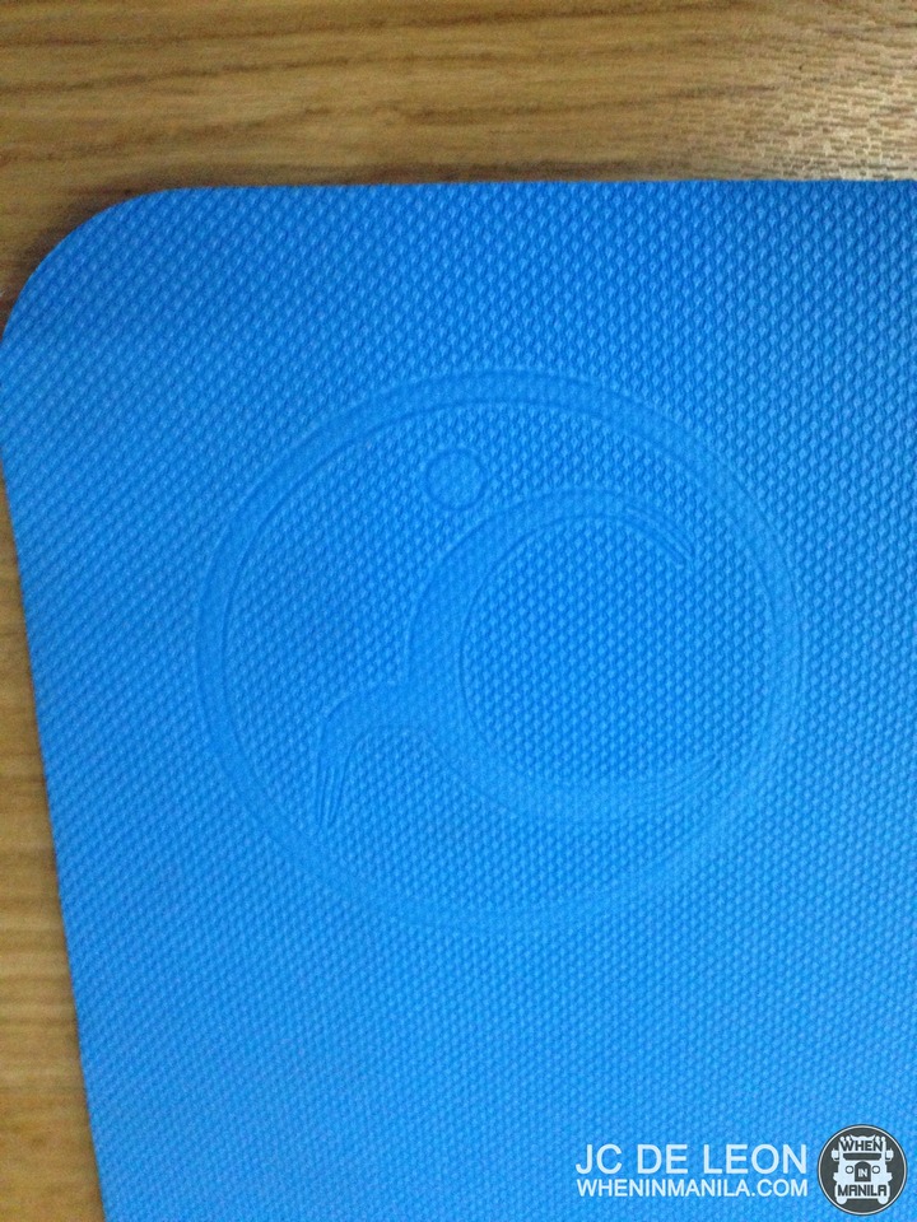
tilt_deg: -70.0
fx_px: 1166
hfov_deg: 42.9
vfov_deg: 55.4
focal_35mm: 33
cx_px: 458
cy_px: 611
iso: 400
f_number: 2.4
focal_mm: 4.12
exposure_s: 1/20
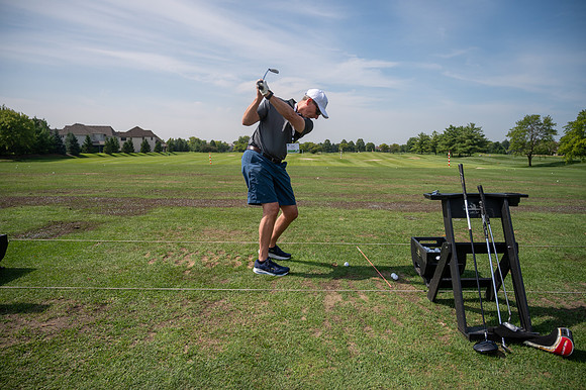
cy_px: 195
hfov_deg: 73.8
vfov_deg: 53.1
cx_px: 293
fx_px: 390
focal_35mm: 24
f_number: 4
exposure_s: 1/3200
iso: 250
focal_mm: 24
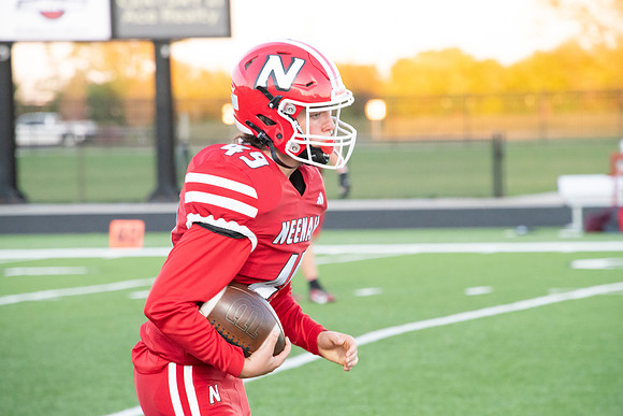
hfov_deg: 6.9
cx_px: 312
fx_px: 5193
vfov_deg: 4.6
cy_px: 208
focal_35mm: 300
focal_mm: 300
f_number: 9
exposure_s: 1/500
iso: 8000
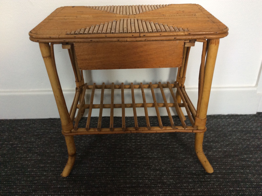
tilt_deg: -31.3
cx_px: 131
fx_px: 242
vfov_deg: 44.1
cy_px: 98
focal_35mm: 32
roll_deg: +1.6
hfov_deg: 56.9
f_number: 2.4
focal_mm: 3.3
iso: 64
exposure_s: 1/25
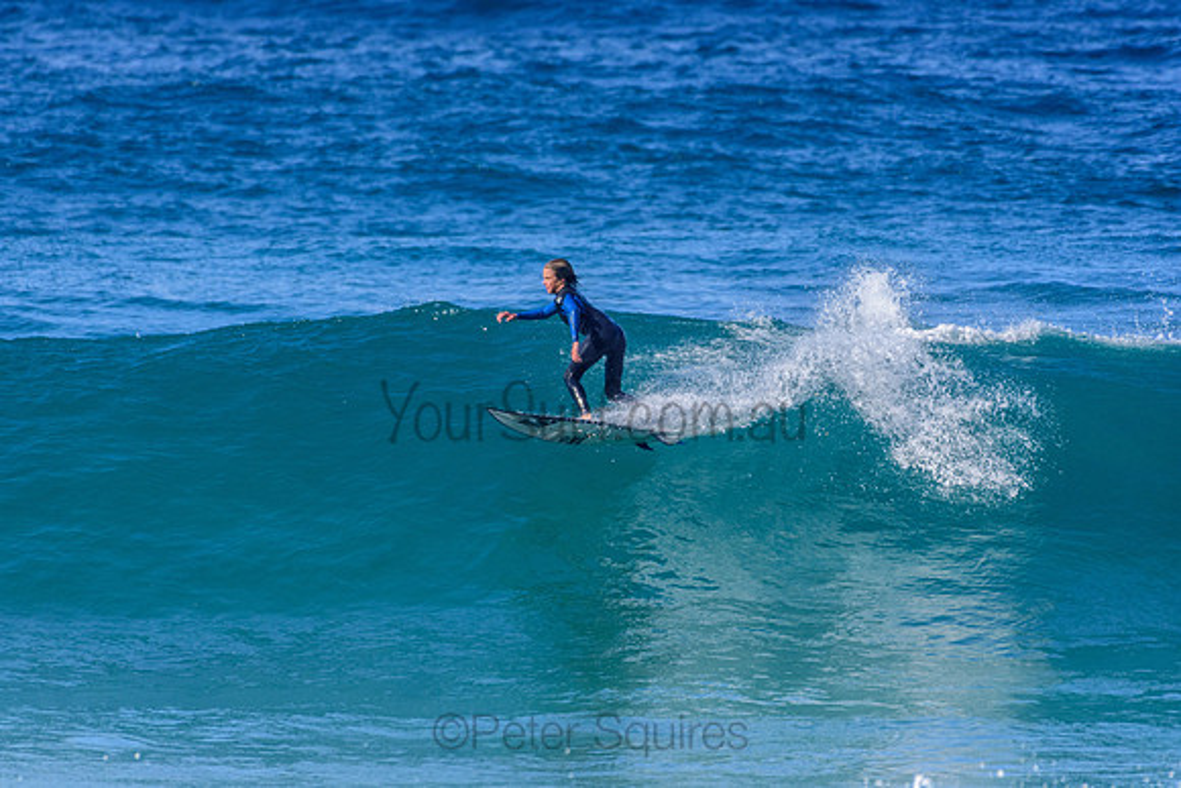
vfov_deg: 1.8
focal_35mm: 750
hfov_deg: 2.7
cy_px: 394
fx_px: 24609
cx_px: 590
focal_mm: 500
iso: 400
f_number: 5.6
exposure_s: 1/2000
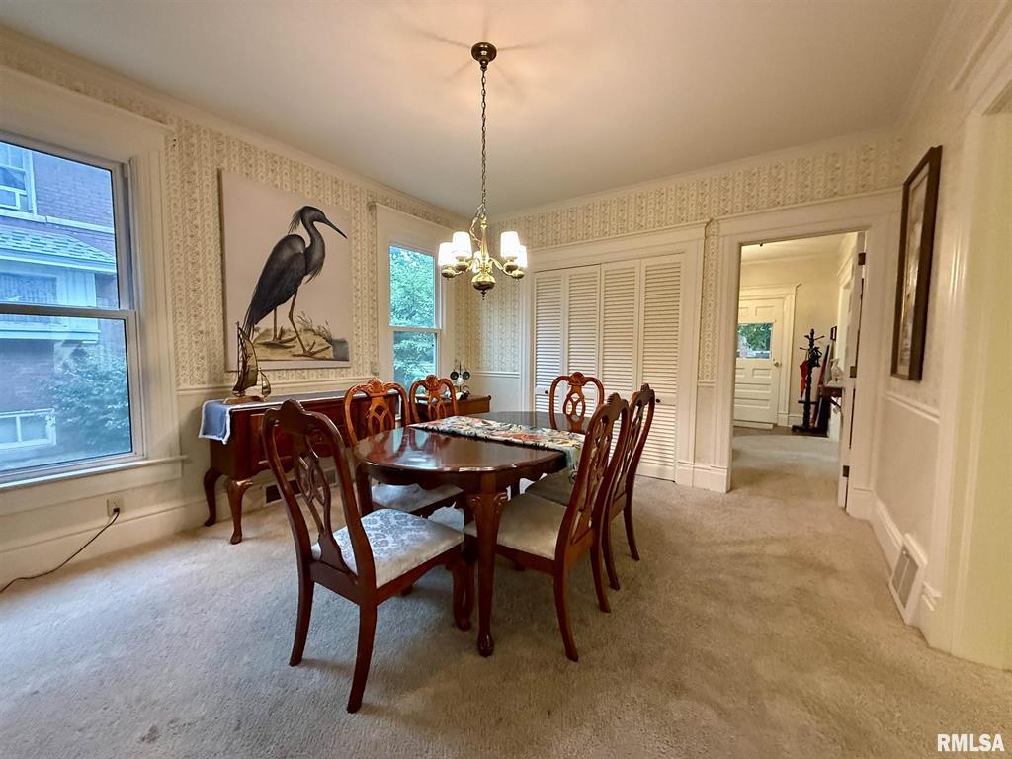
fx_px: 409
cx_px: 506
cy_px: 380
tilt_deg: -3.4
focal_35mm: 14
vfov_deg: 85.7
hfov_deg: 102.1
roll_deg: -0.5
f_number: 2.2
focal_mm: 2.22
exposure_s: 1/60
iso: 800
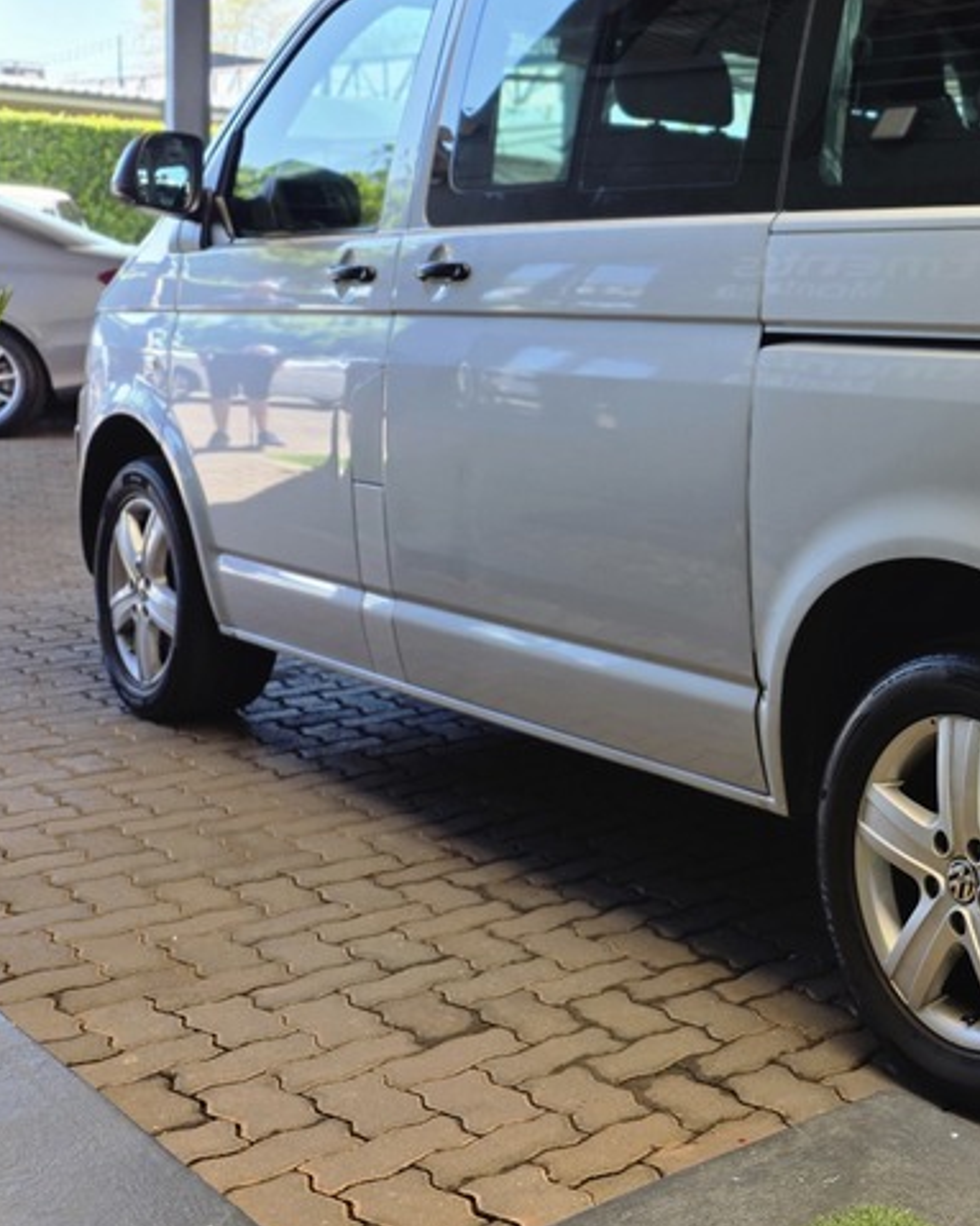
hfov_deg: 27.8
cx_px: 1159
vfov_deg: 38.3
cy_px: 386
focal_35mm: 48
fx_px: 1741
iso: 50
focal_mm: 6.25
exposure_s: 1/359
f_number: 1.7
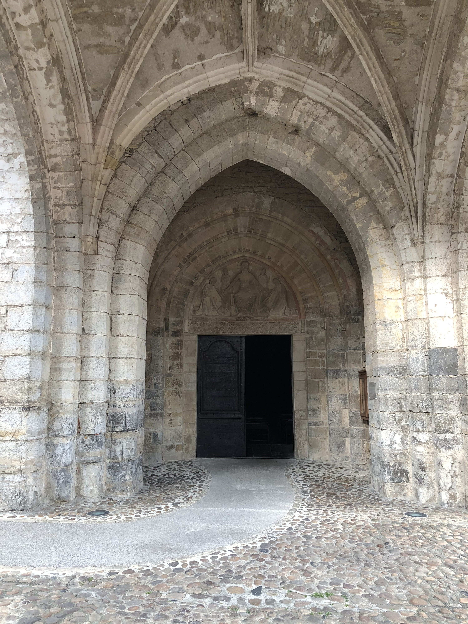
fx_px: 505
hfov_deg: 49.7
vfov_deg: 63.4
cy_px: 312
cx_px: 234
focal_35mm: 28
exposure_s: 1/40
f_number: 1.8
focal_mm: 4
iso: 25
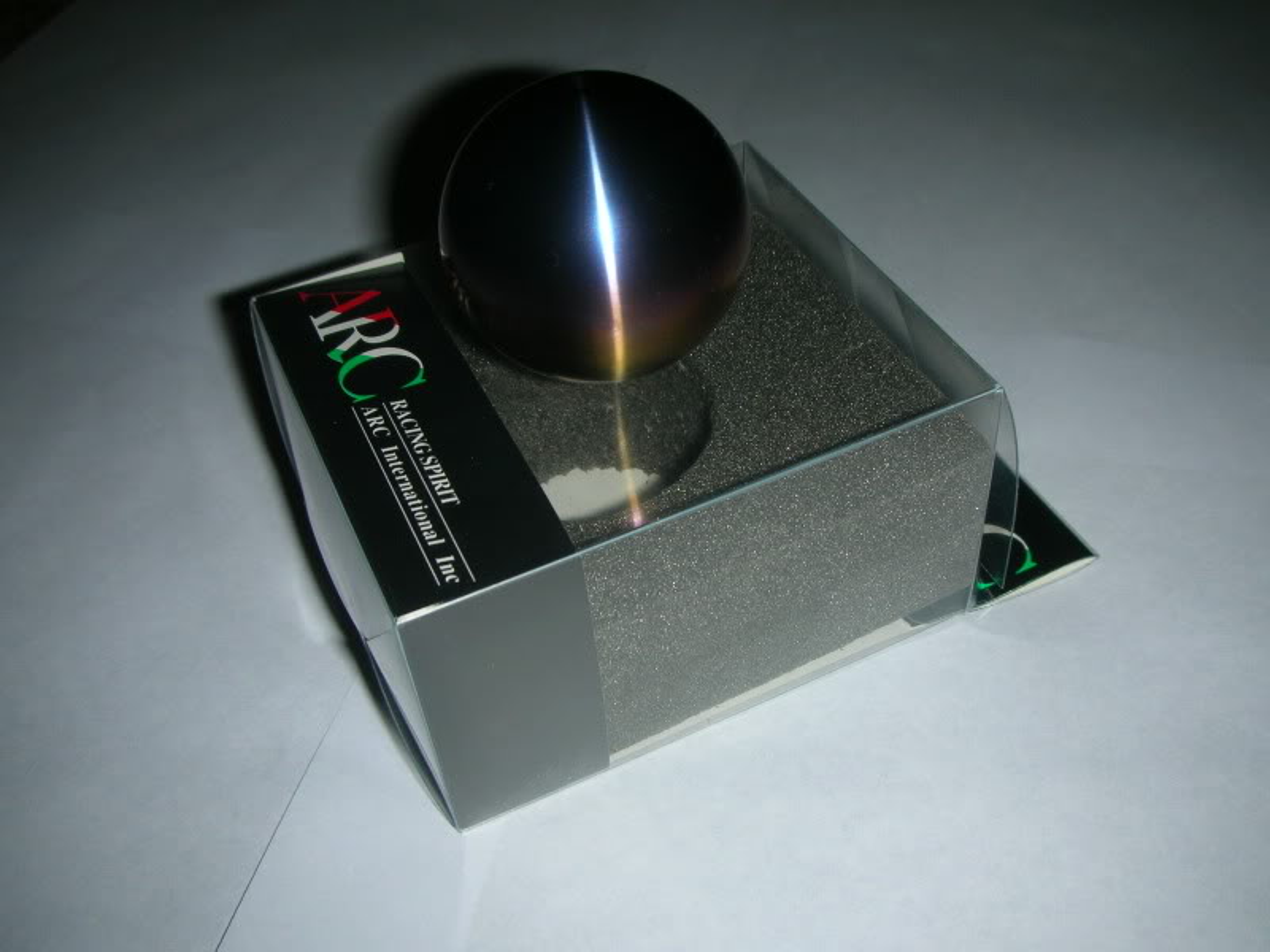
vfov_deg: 40.7
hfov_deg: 52.6
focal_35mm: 35
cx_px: 635
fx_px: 1284
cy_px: 476
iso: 50
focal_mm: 5.8
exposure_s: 1/60.1
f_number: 8.5
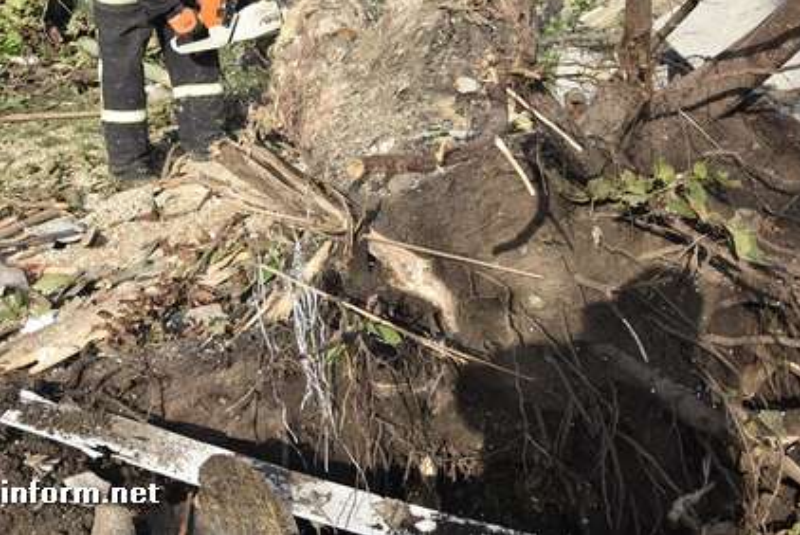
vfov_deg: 27.8
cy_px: 131
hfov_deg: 41.2
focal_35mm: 48
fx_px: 1062
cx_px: 453
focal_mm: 21
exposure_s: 1/320
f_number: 9
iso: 200
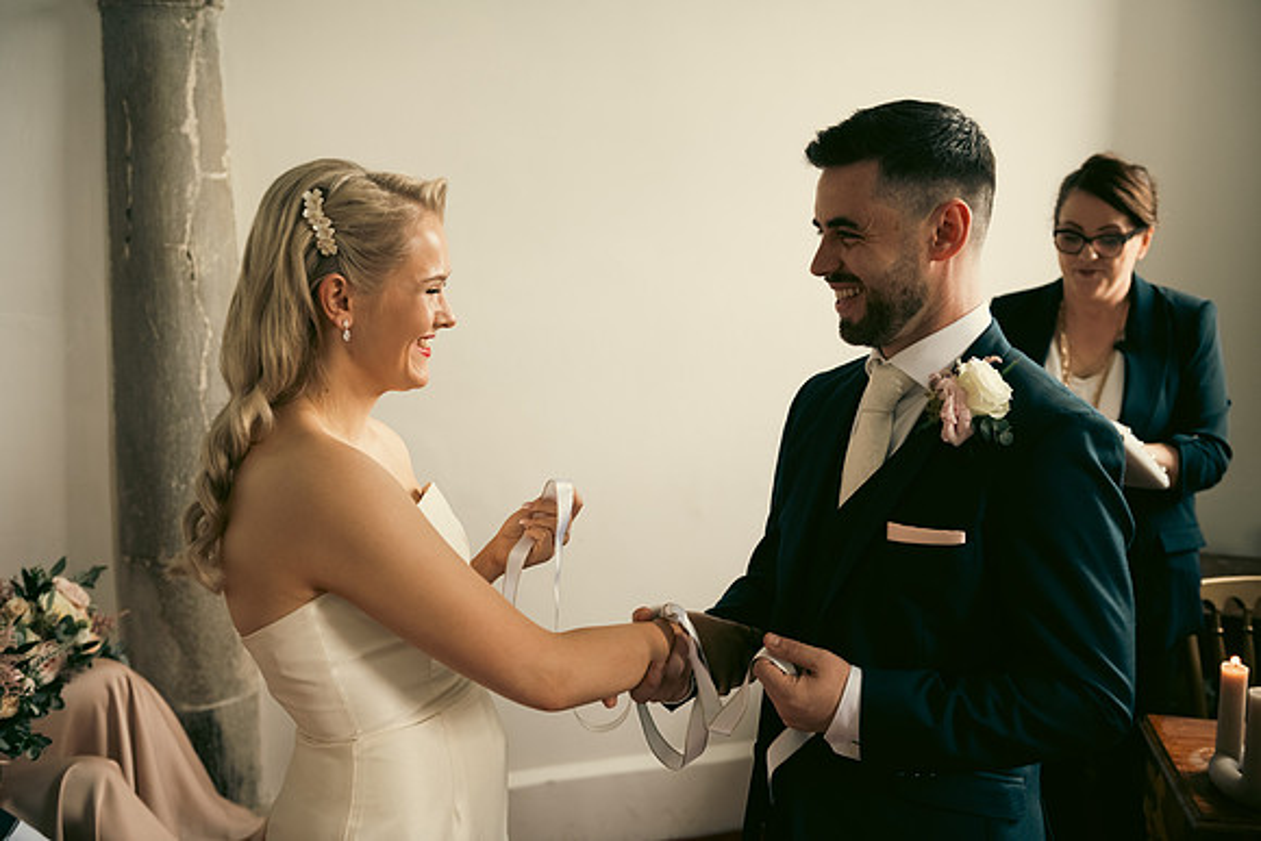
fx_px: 1331
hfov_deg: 50.7
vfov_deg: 35.1
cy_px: 420
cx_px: 630
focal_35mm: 38
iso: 800
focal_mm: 38
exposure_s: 1/160
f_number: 3.5
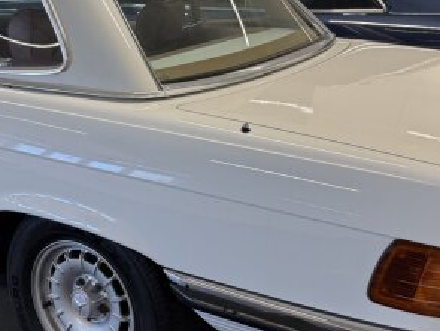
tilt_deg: -17.2
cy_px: 145
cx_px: 122
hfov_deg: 36.1
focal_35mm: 52
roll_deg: +0.4
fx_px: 662
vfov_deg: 28.1
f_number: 1.78
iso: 80
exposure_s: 1/100
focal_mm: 6.76
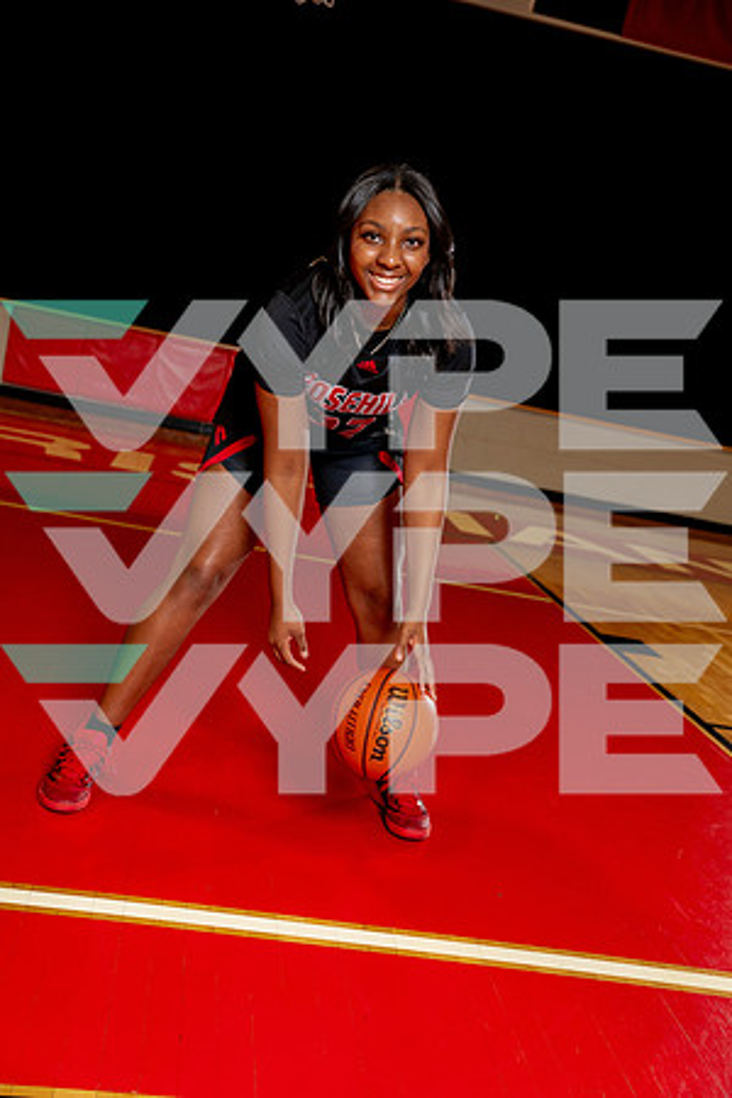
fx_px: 1159
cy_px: 549
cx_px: 366
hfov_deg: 35.1
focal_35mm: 38
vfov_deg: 50.7
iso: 400
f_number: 4
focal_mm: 38
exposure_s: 1/250
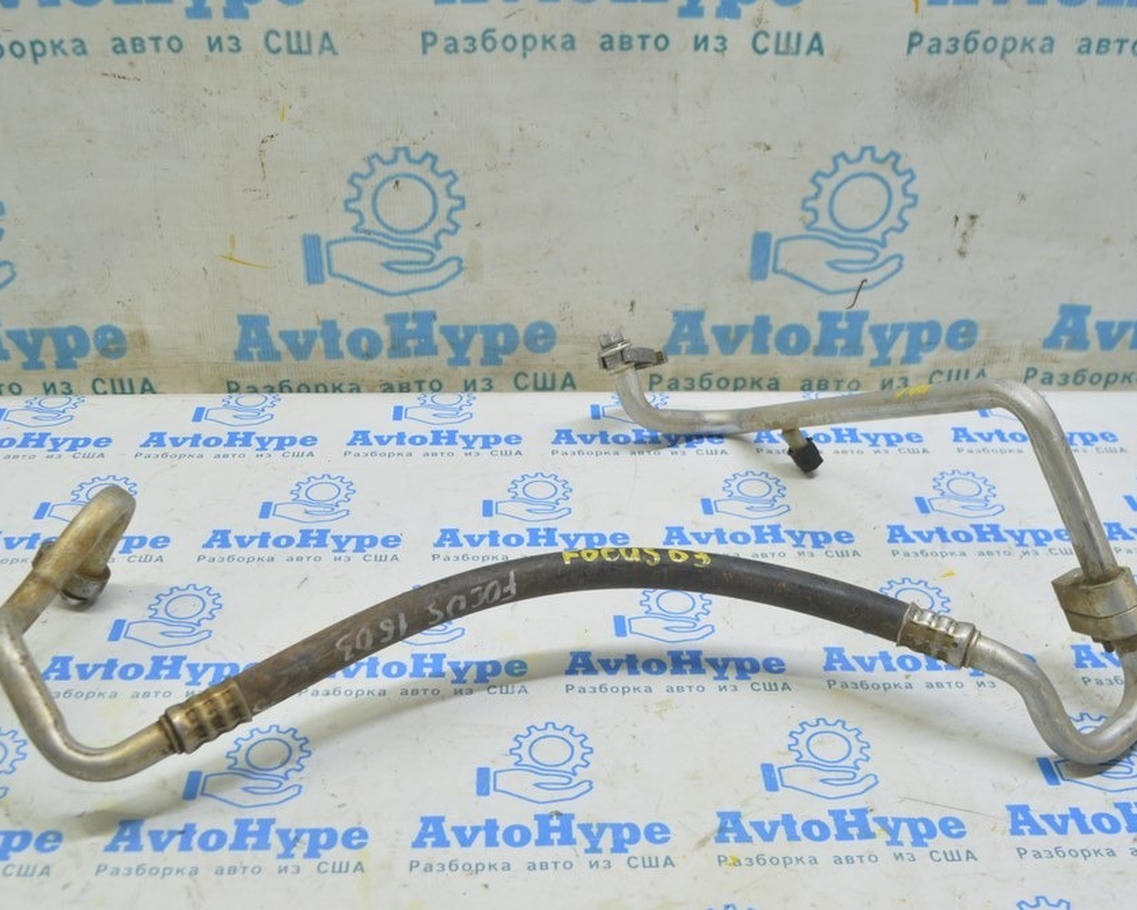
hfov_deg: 46.2
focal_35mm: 40
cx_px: 538
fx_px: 1332
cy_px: 449
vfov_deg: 37.7
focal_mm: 23
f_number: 5.6
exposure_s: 1/20
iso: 400
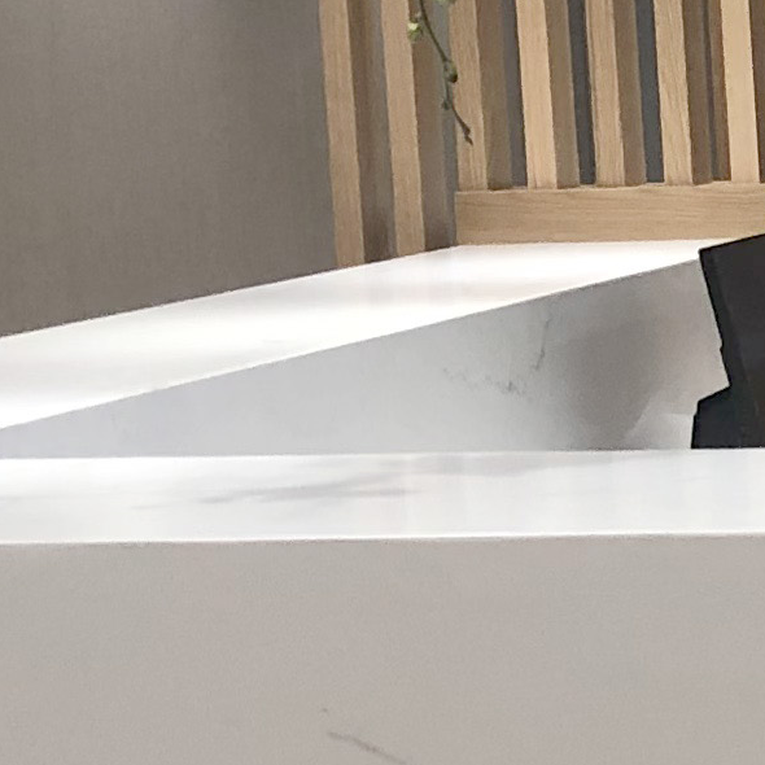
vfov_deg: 10.3
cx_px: 1645
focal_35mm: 169
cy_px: 494
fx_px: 4225
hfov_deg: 9.5
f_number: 1.8
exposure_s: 1/30
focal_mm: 4
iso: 32
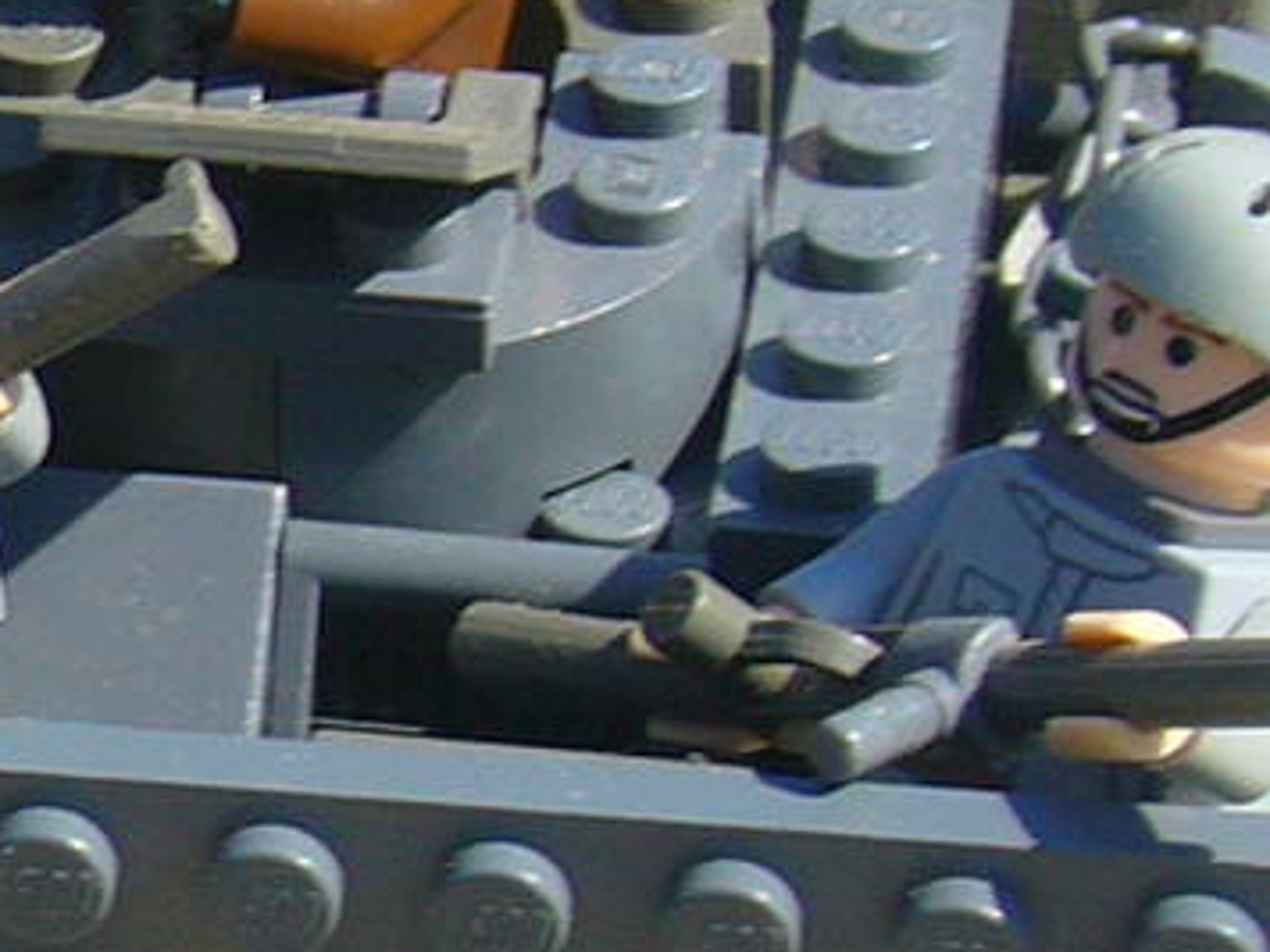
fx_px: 10896
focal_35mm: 297
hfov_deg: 6.5
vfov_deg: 5.0
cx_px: -952
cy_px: 663
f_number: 8
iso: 64
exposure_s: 1/160
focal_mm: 11
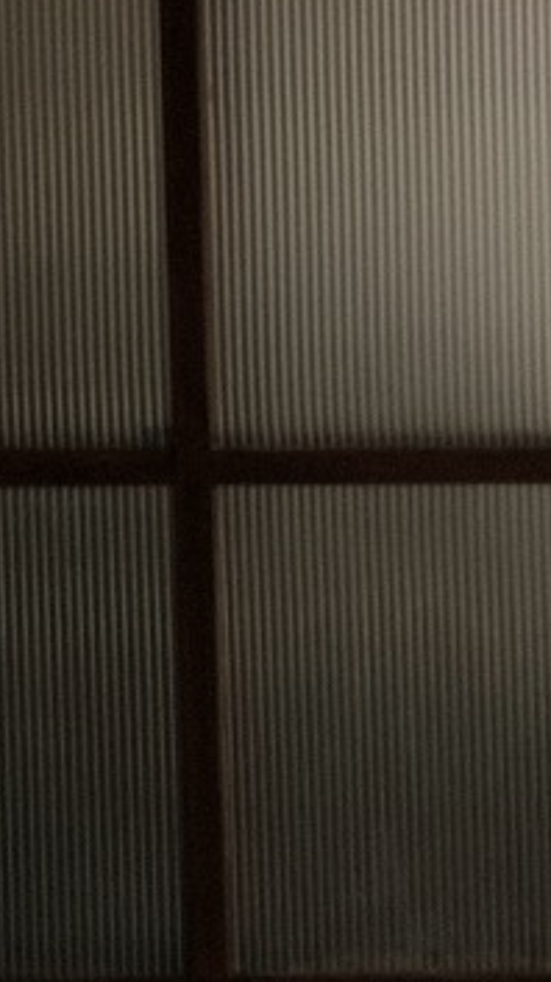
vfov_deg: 15.6
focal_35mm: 133
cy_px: -188
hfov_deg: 8.3
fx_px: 3462
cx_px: 1341
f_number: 2.5
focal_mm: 23
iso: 200
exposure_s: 1/125
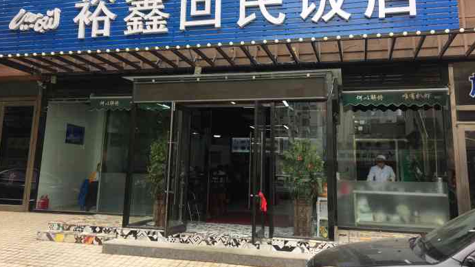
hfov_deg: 61.0
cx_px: 238
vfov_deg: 36.5
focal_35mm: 32
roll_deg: +0.1
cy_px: 99
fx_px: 403
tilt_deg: +8.5
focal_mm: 4.15
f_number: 2.2
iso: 32
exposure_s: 1/331
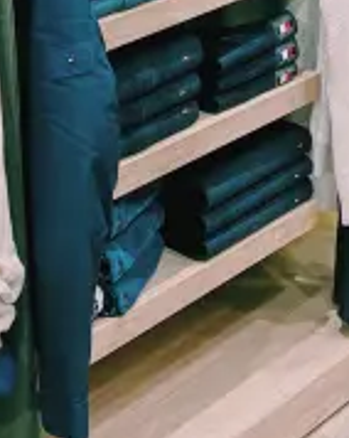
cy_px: -411
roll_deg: -0.5
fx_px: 1474
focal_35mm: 114
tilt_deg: -3.3
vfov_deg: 14.3
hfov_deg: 13.0
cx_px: 462
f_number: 1.6
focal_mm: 5.1
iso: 80
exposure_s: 1/100
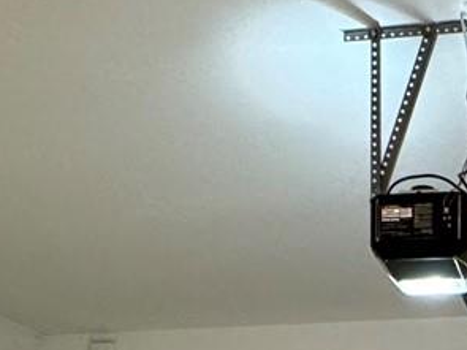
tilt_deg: -7.1
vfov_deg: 15.6
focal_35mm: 76
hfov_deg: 24.5
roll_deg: +0.4
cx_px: 465
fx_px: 1025
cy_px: 690
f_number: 2.2
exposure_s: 1/60
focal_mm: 2.22
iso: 500
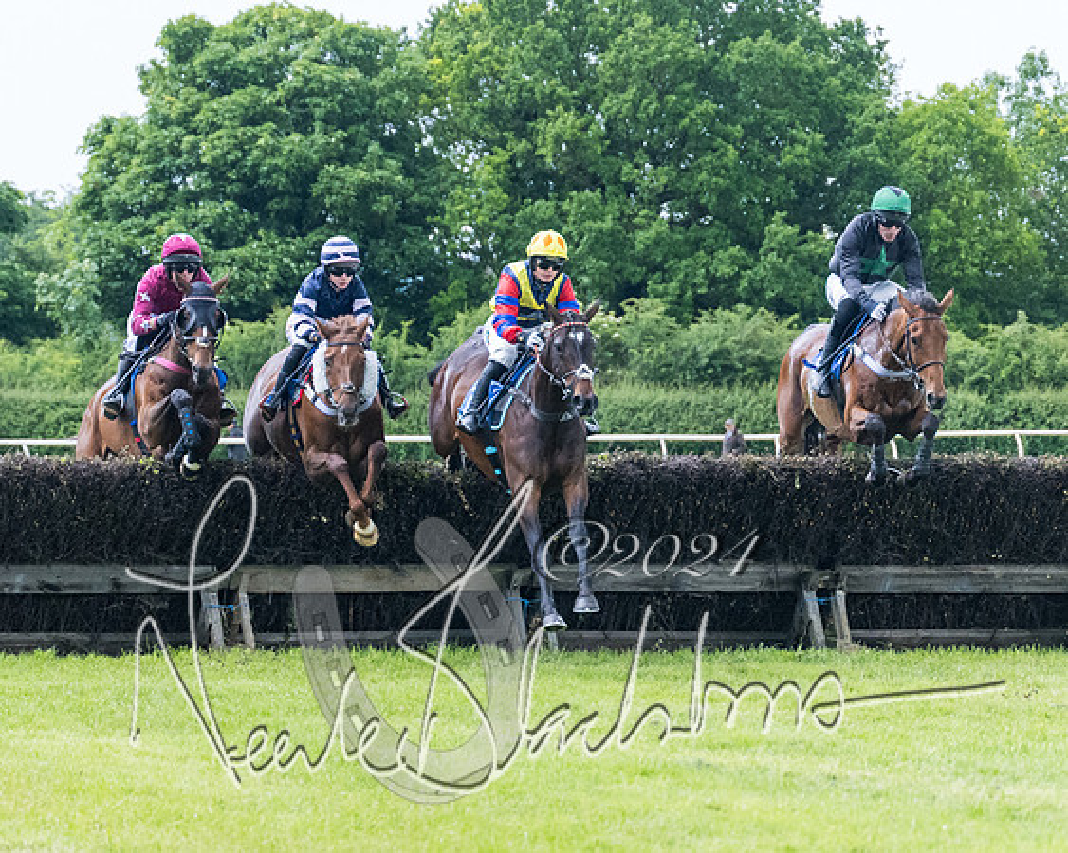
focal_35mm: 237
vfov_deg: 6.5
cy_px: 488
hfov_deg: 8.2
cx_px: 533
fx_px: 7492
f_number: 4
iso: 2000
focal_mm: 115
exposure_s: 1/1000
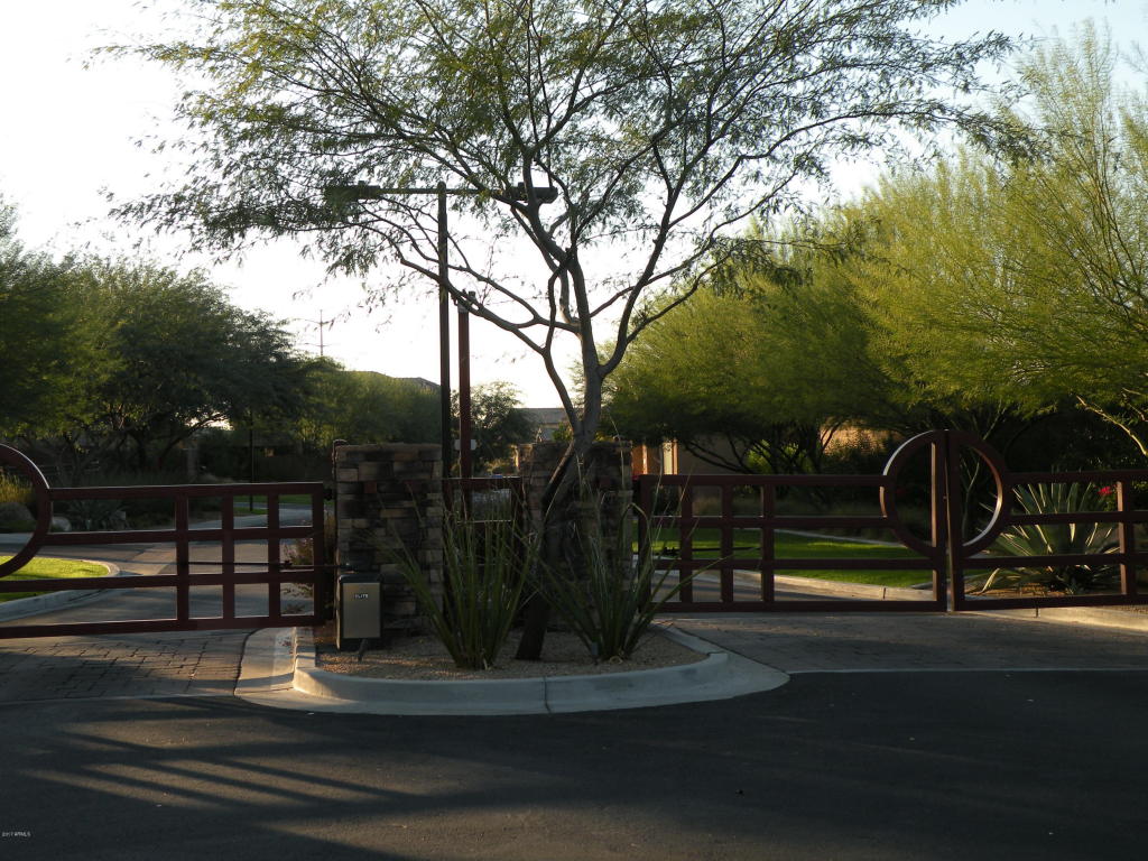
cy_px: 430
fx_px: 1857
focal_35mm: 56
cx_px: 574
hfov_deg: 34.3
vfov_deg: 26.1
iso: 64
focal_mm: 9.8
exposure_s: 1/294
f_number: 3.5
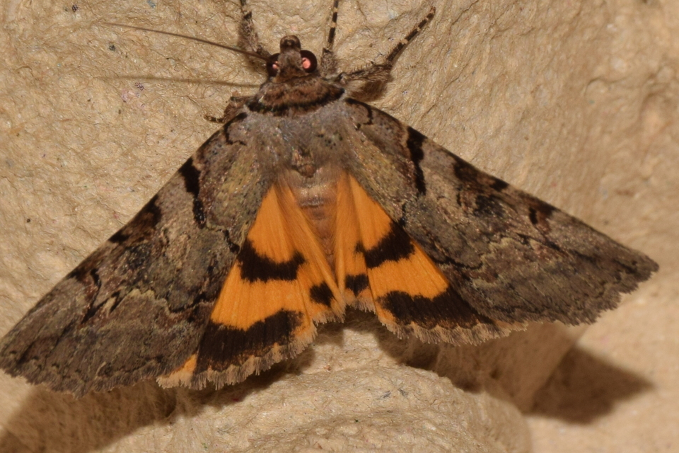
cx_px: 340
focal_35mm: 210
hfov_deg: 9.8
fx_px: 3961
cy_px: 226
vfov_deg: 6.5
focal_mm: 140
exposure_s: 1/160
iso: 200
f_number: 14
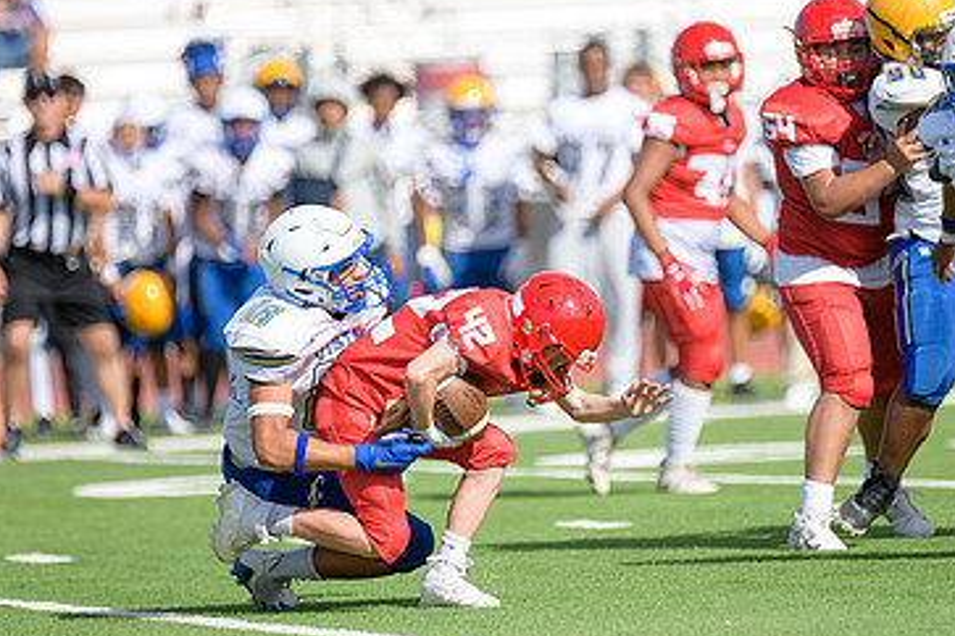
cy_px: 301
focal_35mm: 480
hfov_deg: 4.3
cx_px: 592
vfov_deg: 2.9
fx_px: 12732
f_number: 2.8
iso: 200
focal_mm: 300
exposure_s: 1/3200
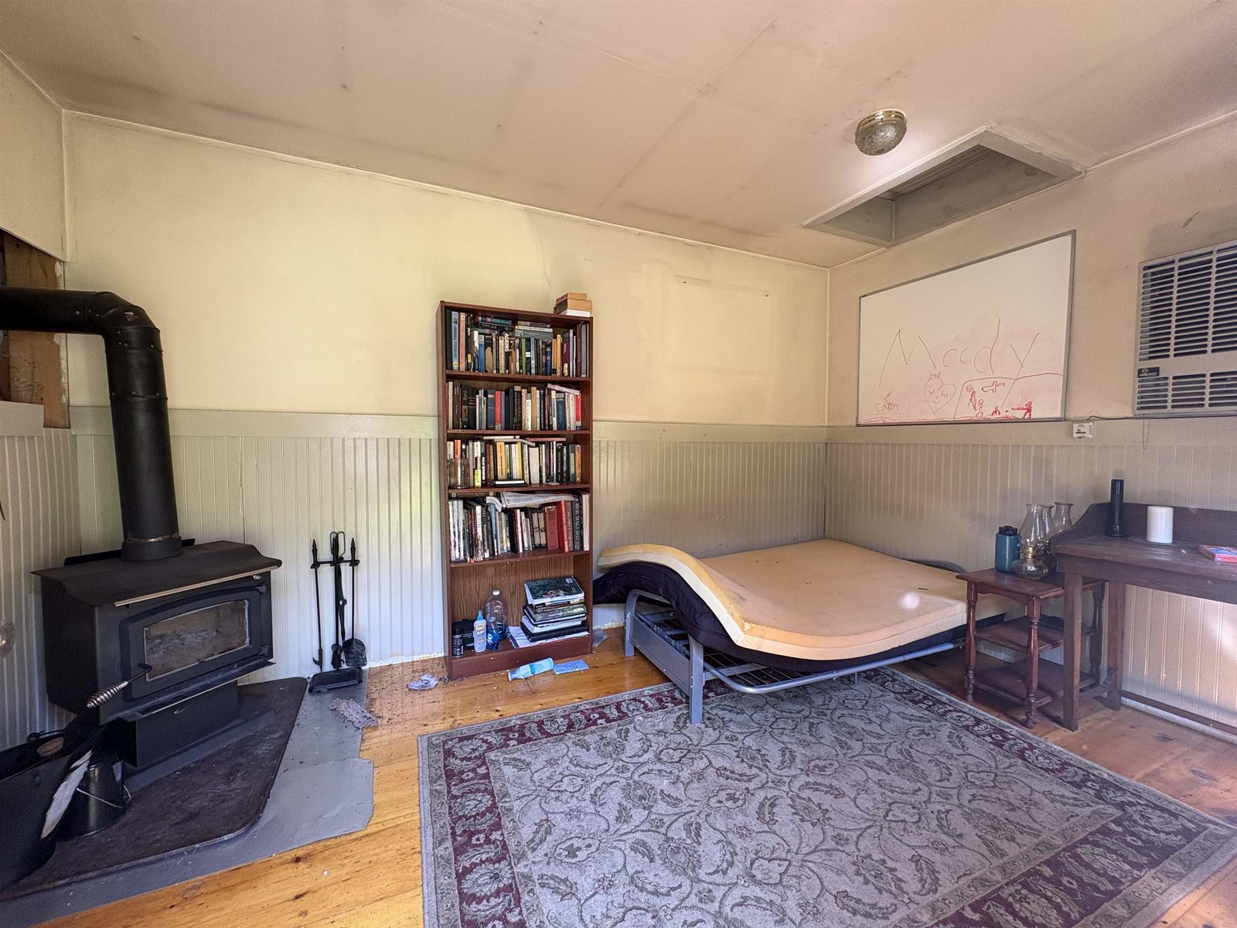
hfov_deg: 102.1
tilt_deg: -2.4
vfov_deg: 85.7
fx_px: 500
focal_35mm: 14
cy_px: 464
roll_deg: +0.2
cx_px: 618
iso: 160
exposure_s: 1/99
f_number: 2.2
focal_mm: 2.22
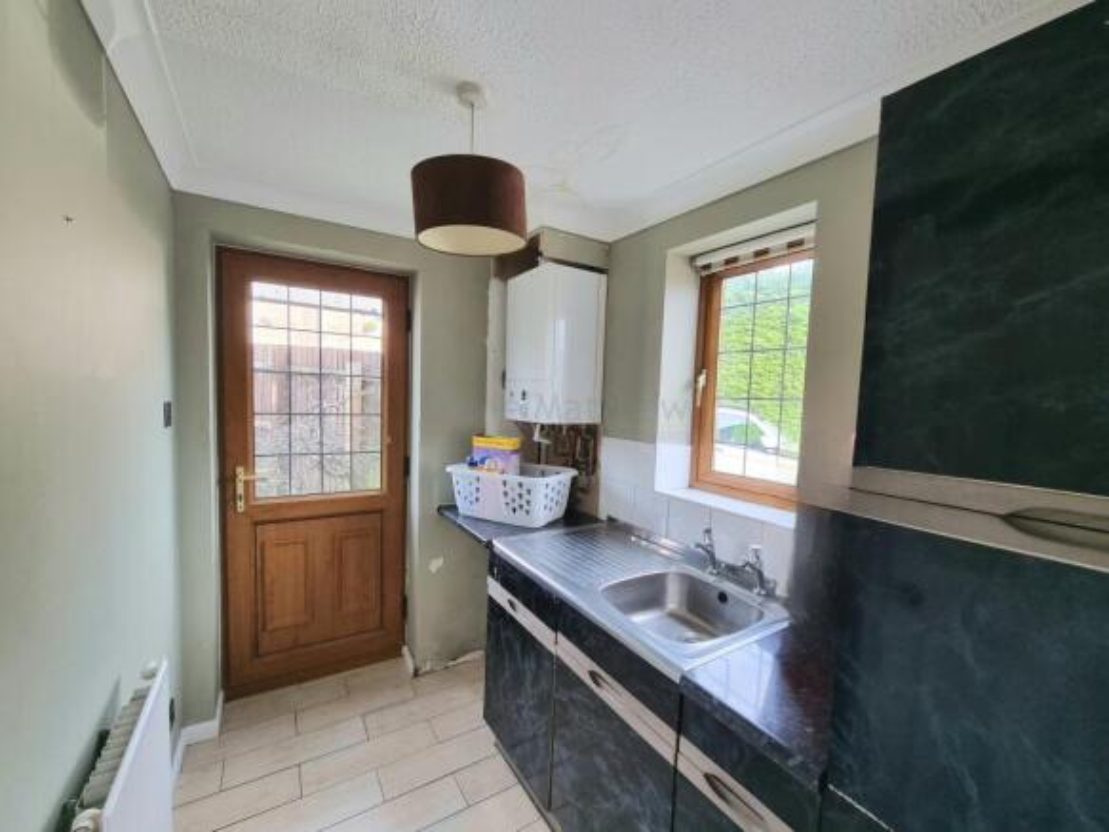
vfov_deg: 89.9
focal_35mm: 13
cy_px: 416
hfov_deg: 106.2
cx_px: 554
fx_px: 416
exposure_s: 1/60.2
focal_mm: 2.2
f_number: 2.2
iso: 125
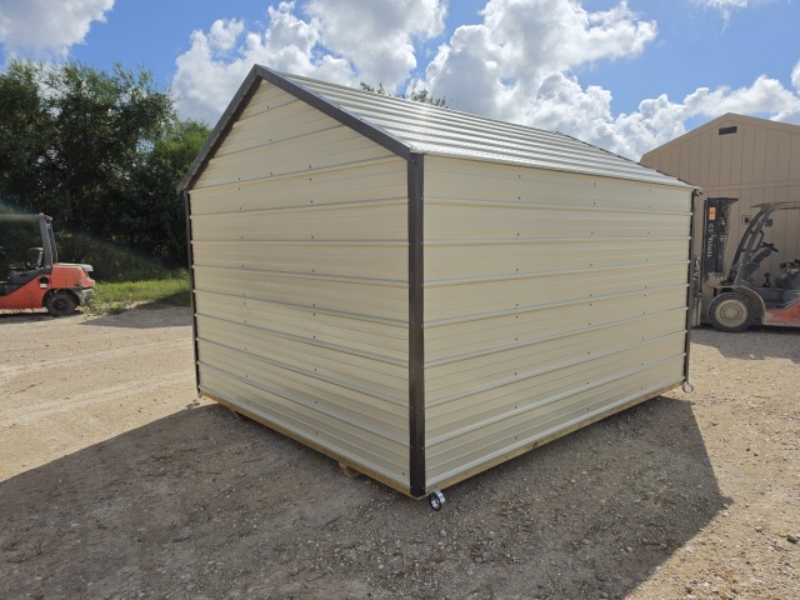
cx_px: 400
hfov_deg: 73.9
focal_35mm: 23
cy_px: 300
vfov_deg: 58.9
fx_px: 532
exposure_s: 1/7939
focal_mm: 6.5
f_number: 1.4
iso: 32
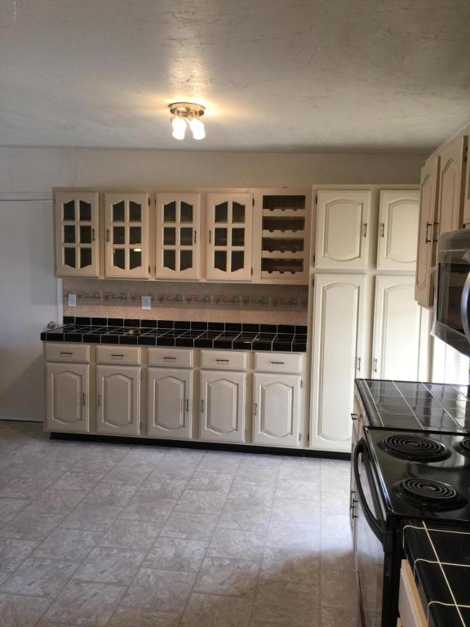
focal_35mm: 29
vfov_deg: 61.7
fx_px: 525
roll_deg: -1.6
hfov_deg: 48.2
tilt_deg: -3.8
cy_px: 314
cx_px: 235
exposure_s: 1/30
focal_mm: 4.15
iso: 32
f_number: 2.2
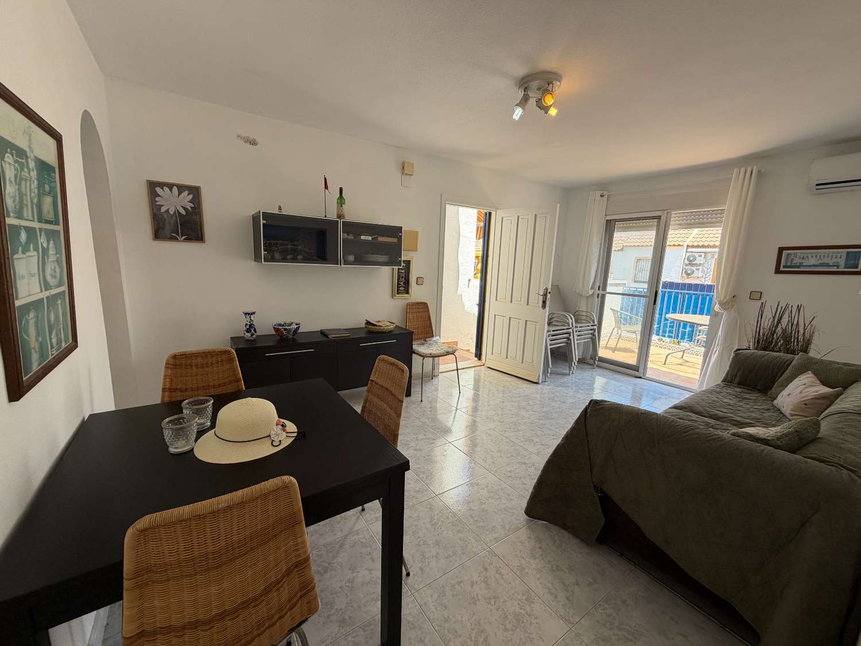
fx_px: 348
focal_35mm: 14
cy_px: 323
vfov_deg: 85.7
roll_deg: -2.3
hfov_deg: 102.1
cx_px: 430
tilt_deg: -9.8
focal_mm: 2.22
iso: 50
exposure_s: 1/121
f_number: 2.2
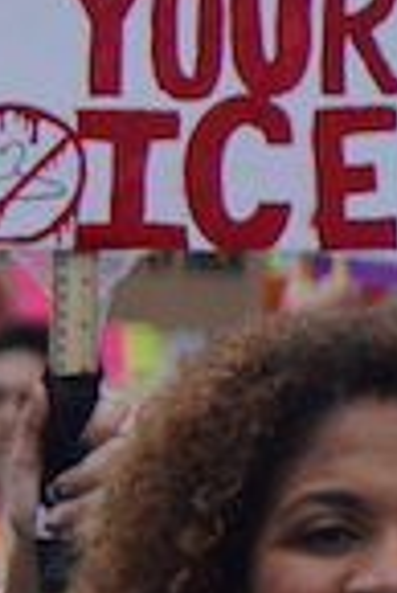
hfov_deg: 1.6
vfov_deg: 2.4
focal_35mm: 870
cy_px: 372
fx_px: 14356
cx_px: -1690
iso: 100
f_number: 4
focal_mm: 70
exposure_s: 1/640
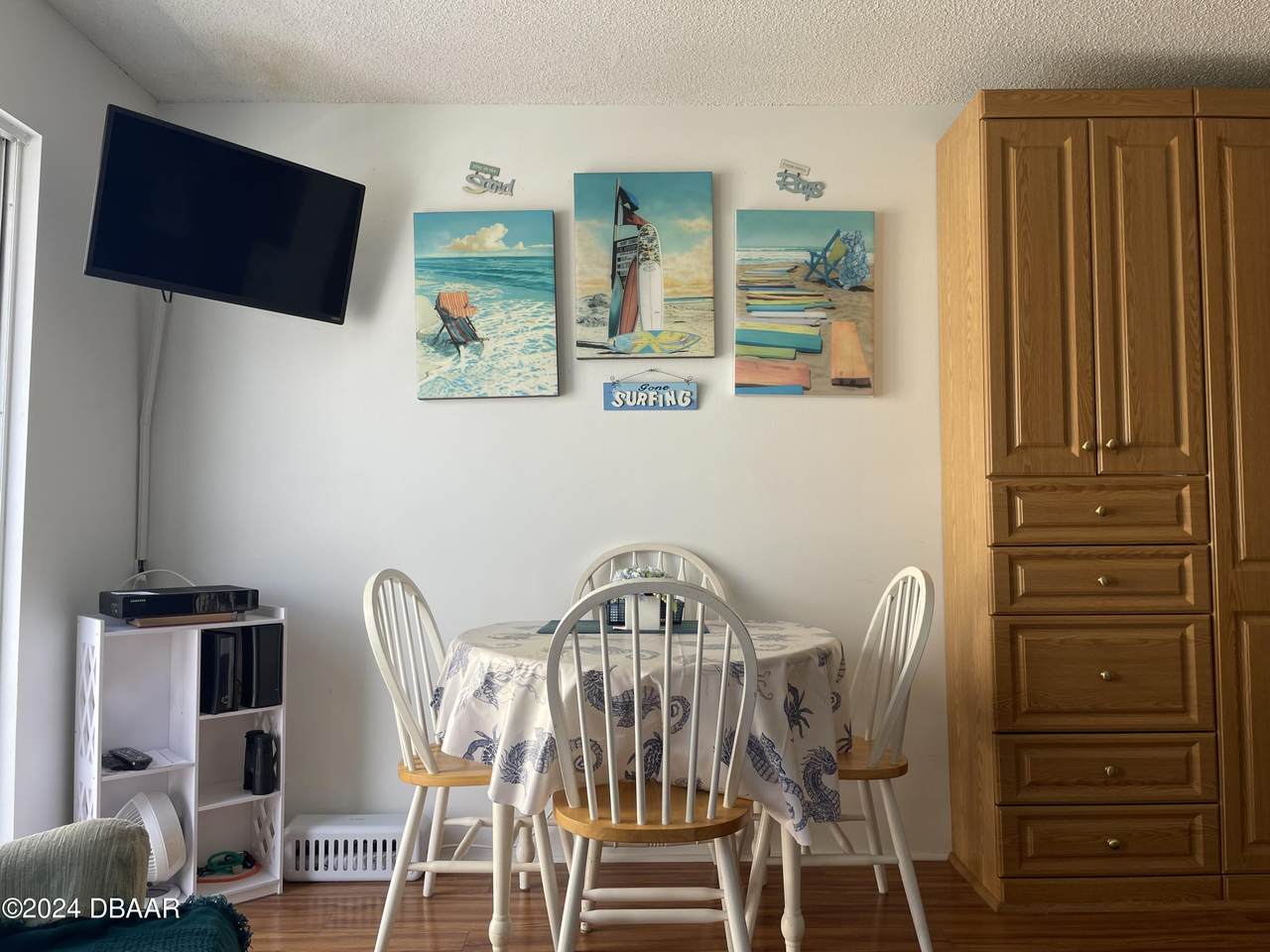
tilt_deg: +3.7
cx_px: 635
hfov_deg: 67.3
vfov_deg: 53.1
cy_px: 476
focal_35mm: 26
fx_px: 954
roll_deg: +0.5
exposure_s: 1/254
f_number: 1.6
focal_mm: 4.2
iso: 32
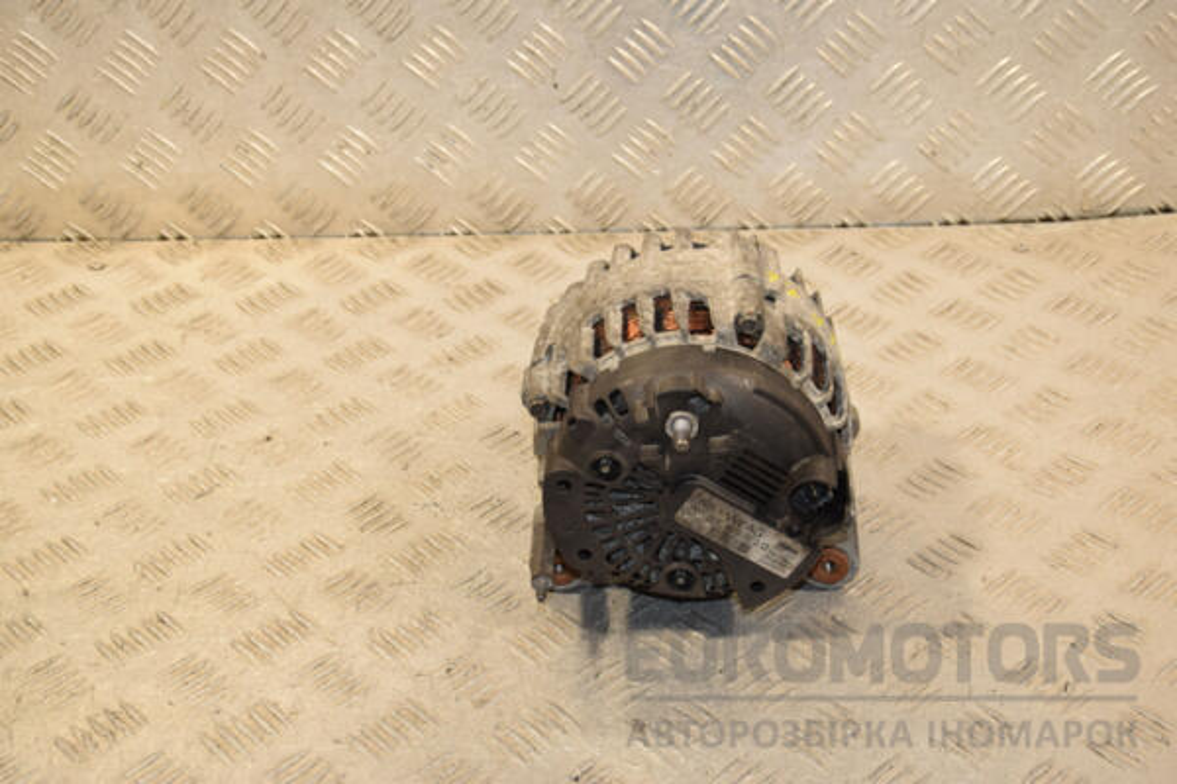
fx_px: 1962
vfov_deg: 22.6
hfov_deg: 33.4
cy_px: 392
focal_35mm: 60
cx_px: 588
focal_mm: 40
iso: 800
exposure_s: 1/200
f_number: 7.1
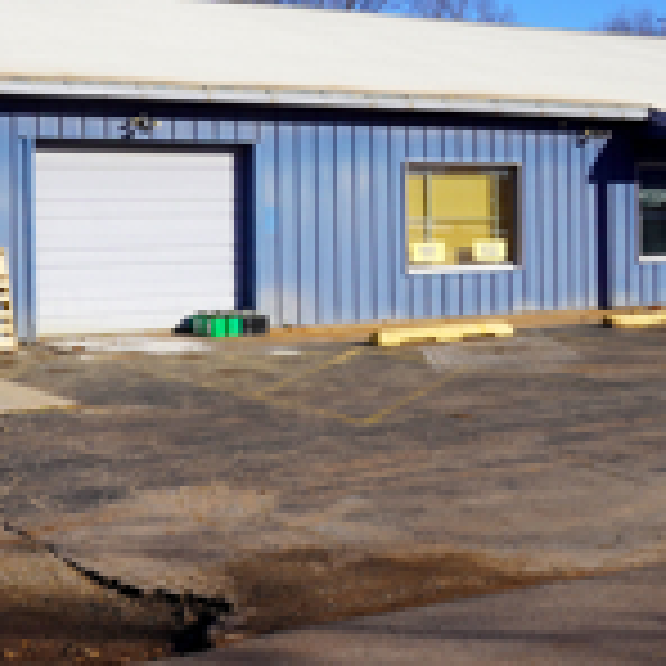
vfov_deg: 27.5
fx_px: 1350
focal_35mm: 62
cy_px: 216
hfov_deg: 27.6
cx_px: 238
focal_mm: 16
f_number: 10
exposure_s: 1/200
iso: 100
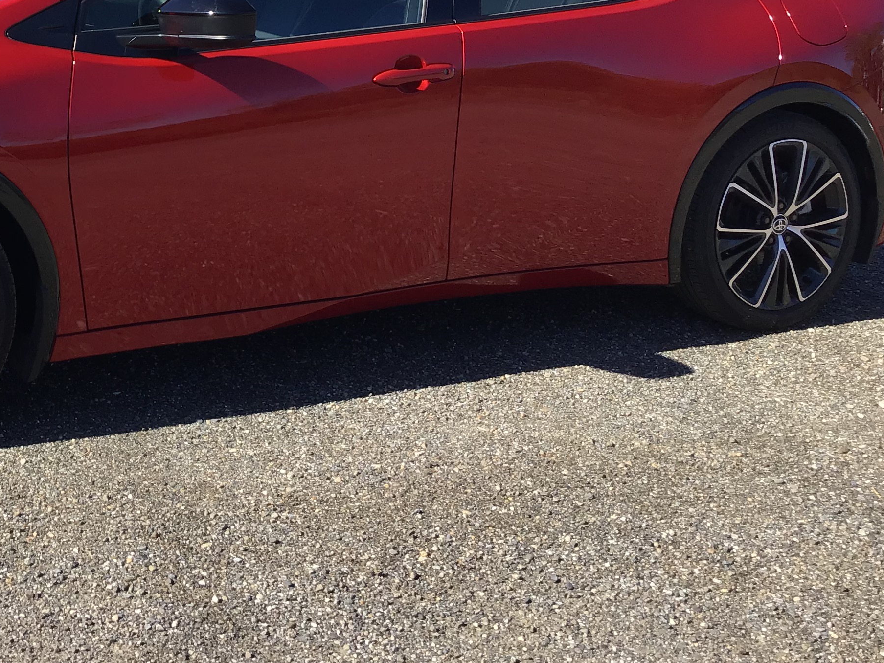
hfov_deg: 33.2
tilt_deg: -11.1
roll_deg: -2.1
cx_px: 150
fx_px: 1430
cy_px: 74
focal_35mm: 56
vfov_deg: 25.3
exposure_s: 1/679
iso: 25
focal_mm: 3.3
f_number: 2.4
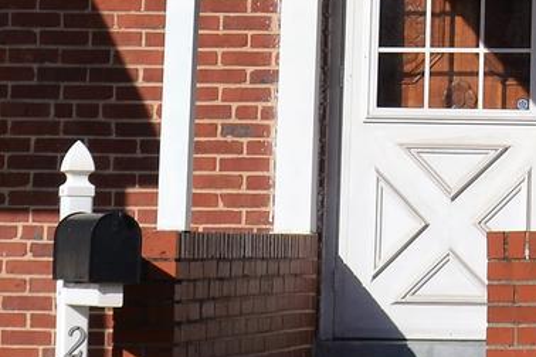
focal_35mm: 244
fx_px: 3633
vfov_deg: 5.6
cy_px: -131
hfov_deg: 8.1
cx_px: 964
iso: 100
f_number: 9
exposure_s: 1/320
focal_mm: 30
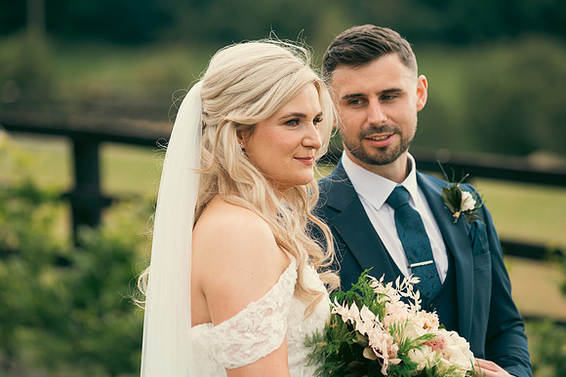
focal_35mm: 170
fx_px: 2673
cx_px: 283
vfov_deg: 8.1
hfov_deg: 12.1
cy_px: 188
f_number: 3.5
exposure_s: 1/320
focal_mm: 170
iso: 125
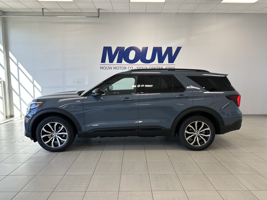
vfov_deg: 56.8
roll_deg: +0.9
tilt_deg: -5.8
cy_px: 100
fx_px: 185
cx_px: 134
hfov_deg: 71.6
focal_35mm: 24
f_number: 1.78
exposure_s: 1/333
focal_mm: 6.86
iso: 80
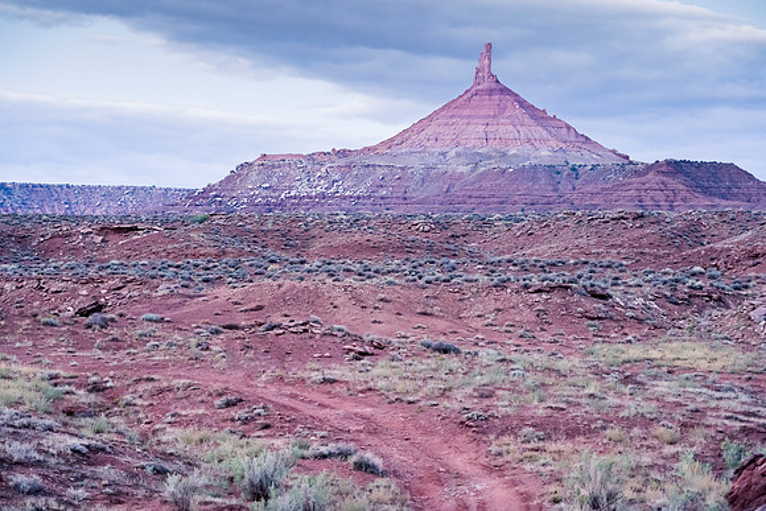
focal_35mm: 98
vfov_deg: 14.0
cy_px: 256
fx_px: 2086
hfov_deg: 20.8
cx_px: 383
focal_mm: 98
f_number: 4.5
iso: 6400
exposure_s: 1/40
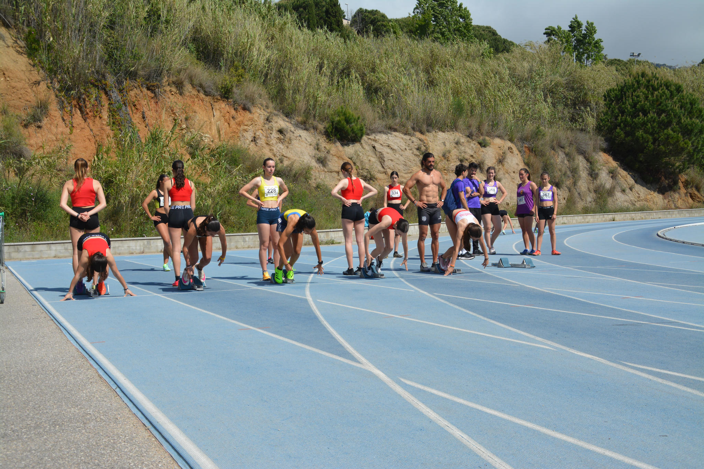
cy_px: 234
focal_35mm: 42
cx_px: 352
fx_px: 821
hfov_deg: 46.4
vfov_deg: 31.9
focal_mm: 28
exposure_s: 1/1600
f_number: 7.1
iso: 400
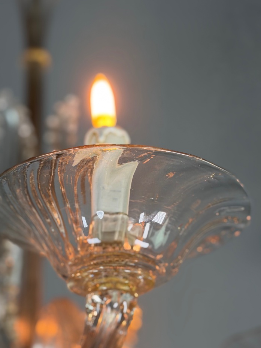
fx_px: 623
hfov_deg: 23.6
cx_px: 112
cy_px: 217
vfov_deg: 31.1
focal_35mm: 62
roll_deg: +2.2
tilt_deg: +28.0
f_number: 1.78
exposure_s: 1/100
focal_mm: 6.76
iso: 125
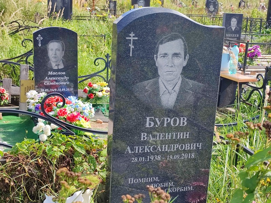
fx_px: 196
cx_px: 136
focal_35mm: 25
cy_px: 102
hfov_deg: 69.4
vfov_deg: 54.9
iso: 50
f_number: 1.9
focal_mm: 6.04
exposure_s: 1/302
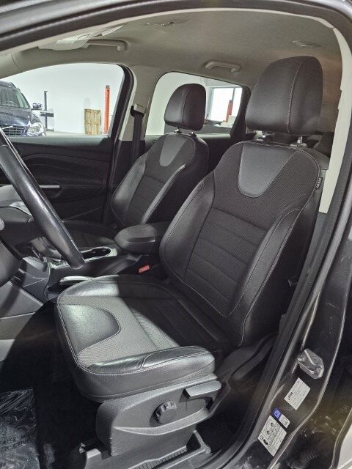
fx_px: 312
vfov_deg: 73.9
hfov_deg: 58.9
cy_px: 234
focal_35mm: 23
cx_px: 176
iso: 640
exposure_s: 1/50
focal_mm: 6.3
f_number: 1.7
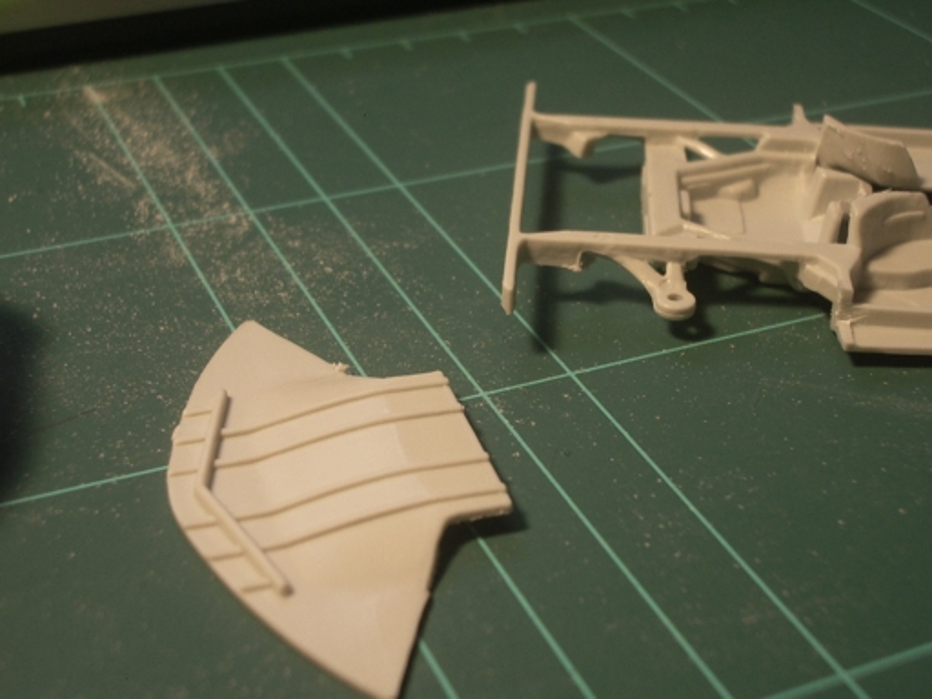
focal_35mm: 62
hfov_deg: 31.2
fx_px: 1669
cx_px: 466
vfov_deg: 23.7
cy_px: 350
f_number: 3.5
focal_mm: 10.2
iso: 160
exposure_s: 1/20
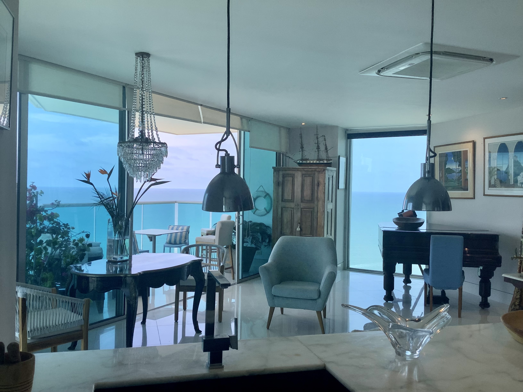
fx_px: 468
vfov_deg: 45.4
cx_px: 262
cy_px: 196
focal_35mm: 31
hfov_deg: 58.4
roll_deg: +0.1
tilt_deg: -1.4
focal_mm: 3.3
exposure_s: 1/345
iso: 25
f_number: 2.4
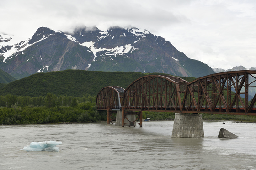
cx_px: 128
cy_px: 85
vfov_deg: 19.4
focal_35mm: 70
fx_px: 498
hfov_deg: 28.9
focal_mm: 70
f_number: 11
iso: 72
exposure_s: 1/80
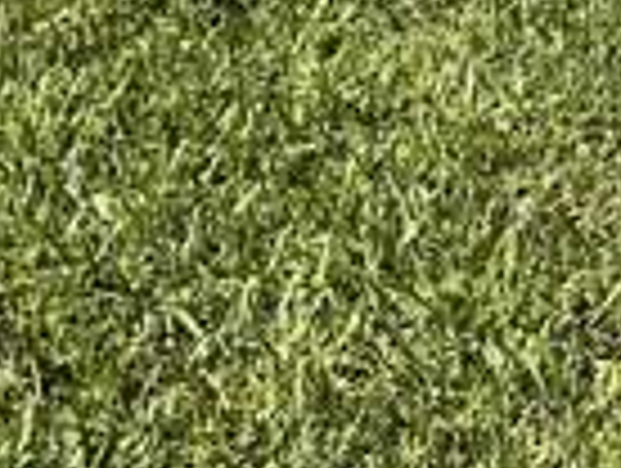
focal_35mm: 168
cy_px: -333
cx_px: 1629
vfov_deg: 8.6
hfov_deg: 9.9
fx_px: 3019
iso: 16
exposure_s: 1/1984
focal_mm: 3
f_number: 1.8
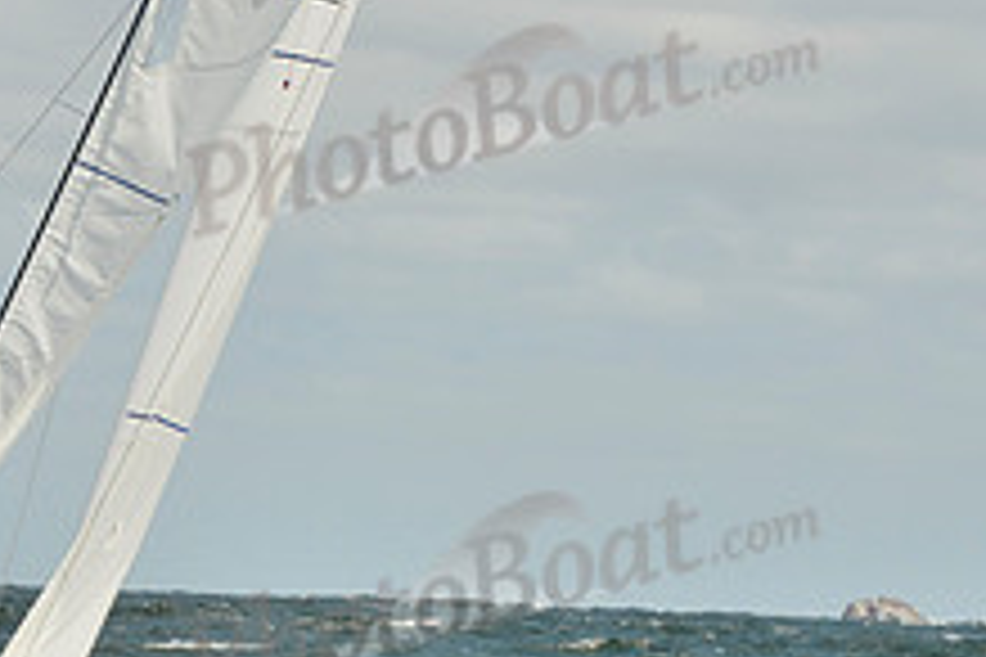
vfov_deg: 3.8
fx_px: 9804
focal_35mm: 358
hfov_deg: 5.7
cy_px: 416
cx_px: -45
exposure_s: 1/1600
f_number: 8
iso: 400
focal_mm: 135
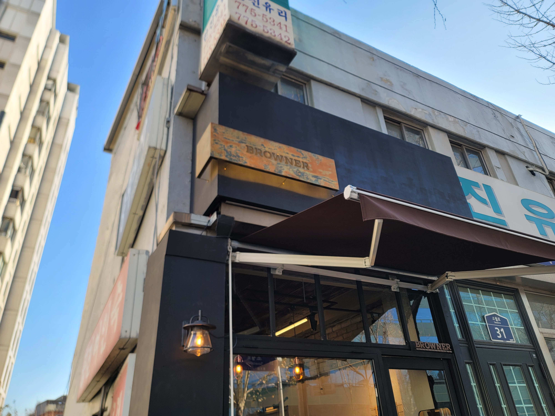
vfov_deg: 54.9
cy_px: 208
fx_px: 401
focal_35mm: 25
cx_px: 278
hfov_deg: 69.4
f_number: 1.8
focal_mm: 7
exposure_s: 1/255
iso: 20
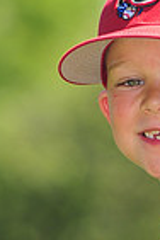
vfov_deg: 2.5
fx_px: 5466
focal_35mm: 820
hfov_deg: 1.7
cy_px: 298
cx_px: 201
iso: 200
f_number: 4.5
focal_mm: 200
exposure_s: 1/640
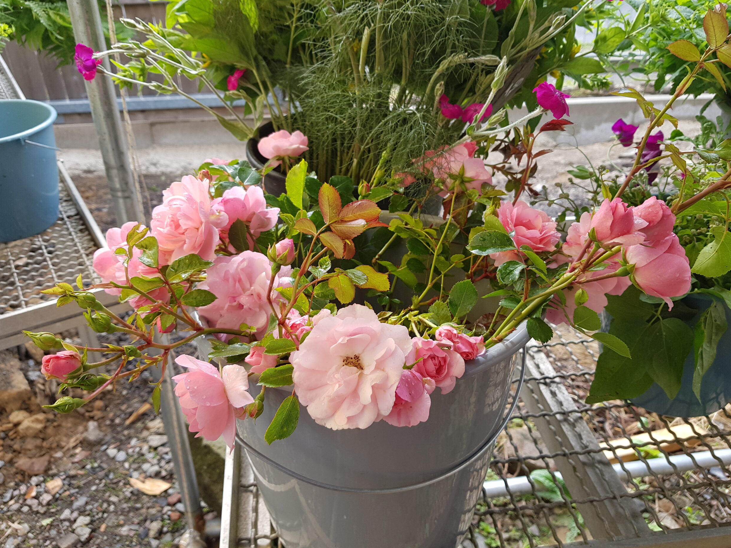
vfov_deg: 51.4
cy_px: 268
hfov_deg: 65.3
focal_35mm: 27
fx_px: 570
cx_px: 359
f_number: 1.7
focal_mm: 4.3
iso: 40
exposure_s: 1/272
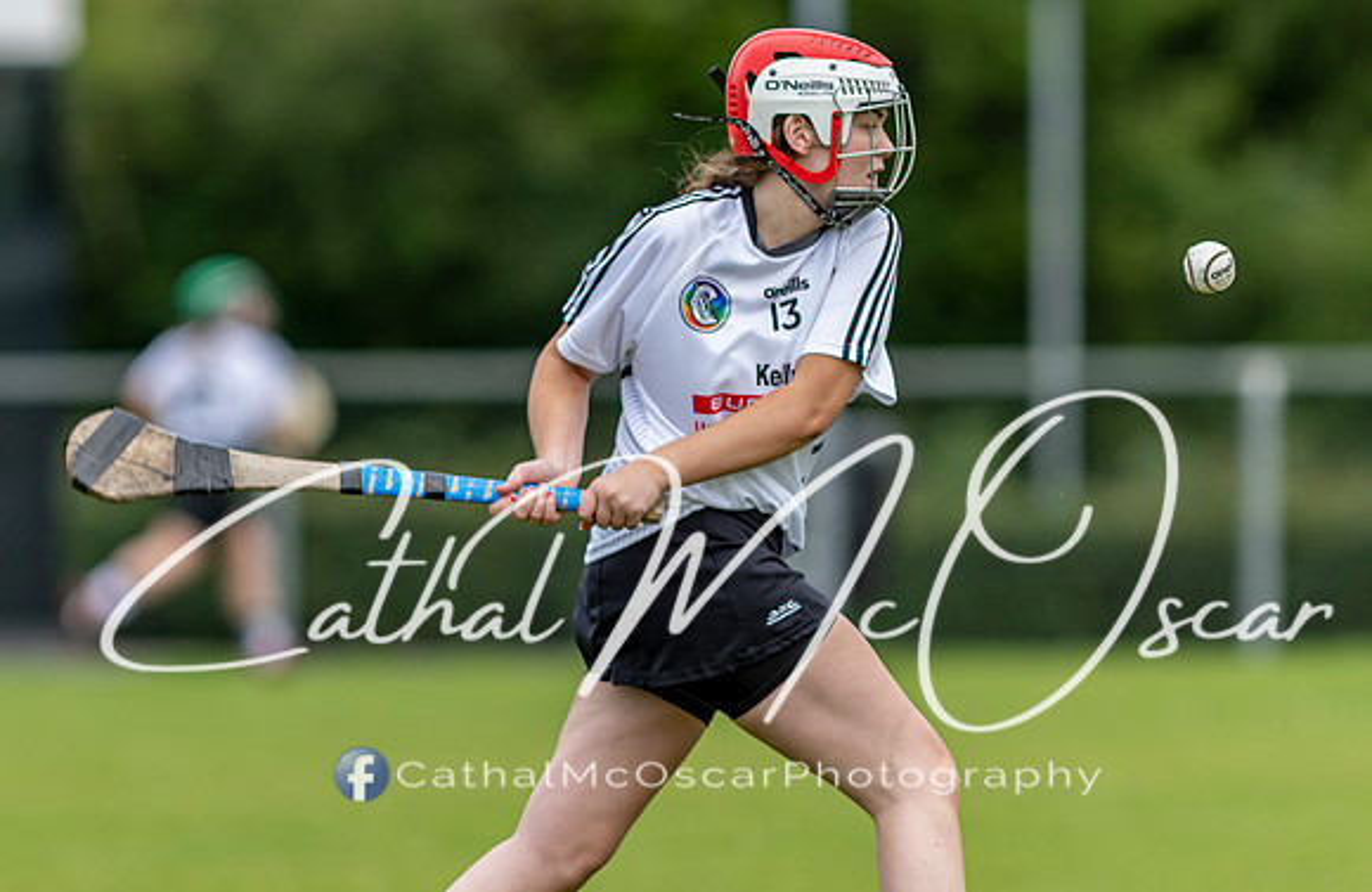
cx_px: 568
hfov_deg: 3.1
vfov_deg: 2.0
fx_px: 25262
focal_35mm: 668
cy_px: 403
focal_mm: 300
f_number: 2.8
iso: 100
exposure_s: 1/1000
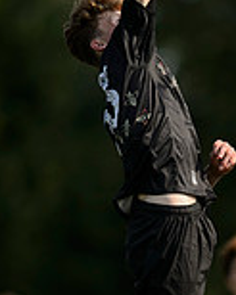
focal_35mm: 1097
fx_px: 9587
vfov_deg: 1.8
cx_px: 176
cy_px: 184
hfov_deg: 1.4
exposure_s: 1/1600
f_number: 2.8
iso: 200
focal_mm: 400
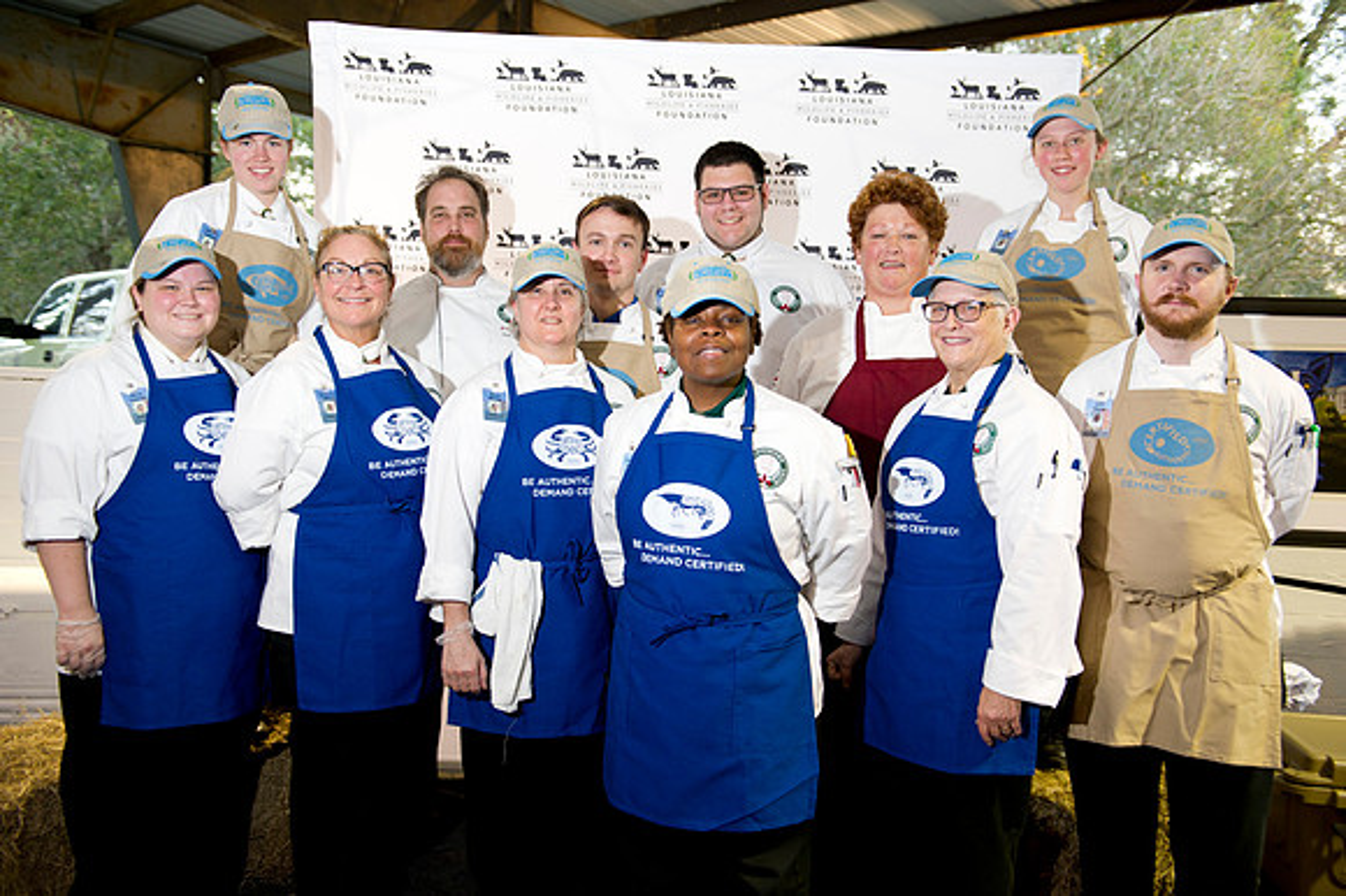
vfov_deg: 36.8
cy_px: 448
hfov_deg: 53.2
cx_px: 673
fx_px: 1345
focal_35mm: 36
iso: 800
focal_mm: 36
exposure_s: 1/100
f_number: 3.2
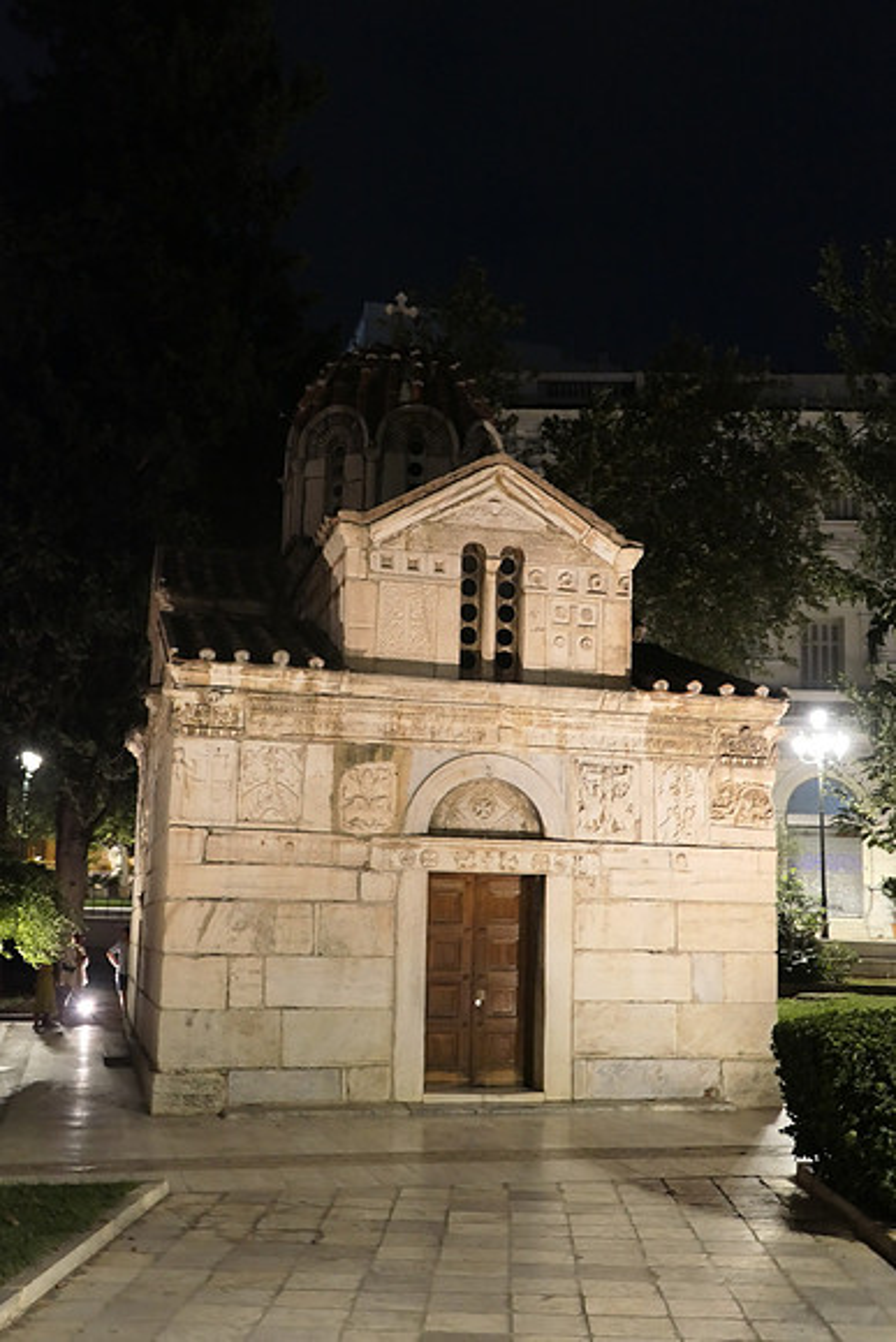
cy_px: 671
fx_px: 1455
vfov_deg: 49.5
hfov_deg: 34.2
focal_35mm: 39
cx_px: 448
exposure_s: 1/20
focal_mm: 13.7
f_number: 3.8
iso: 3200
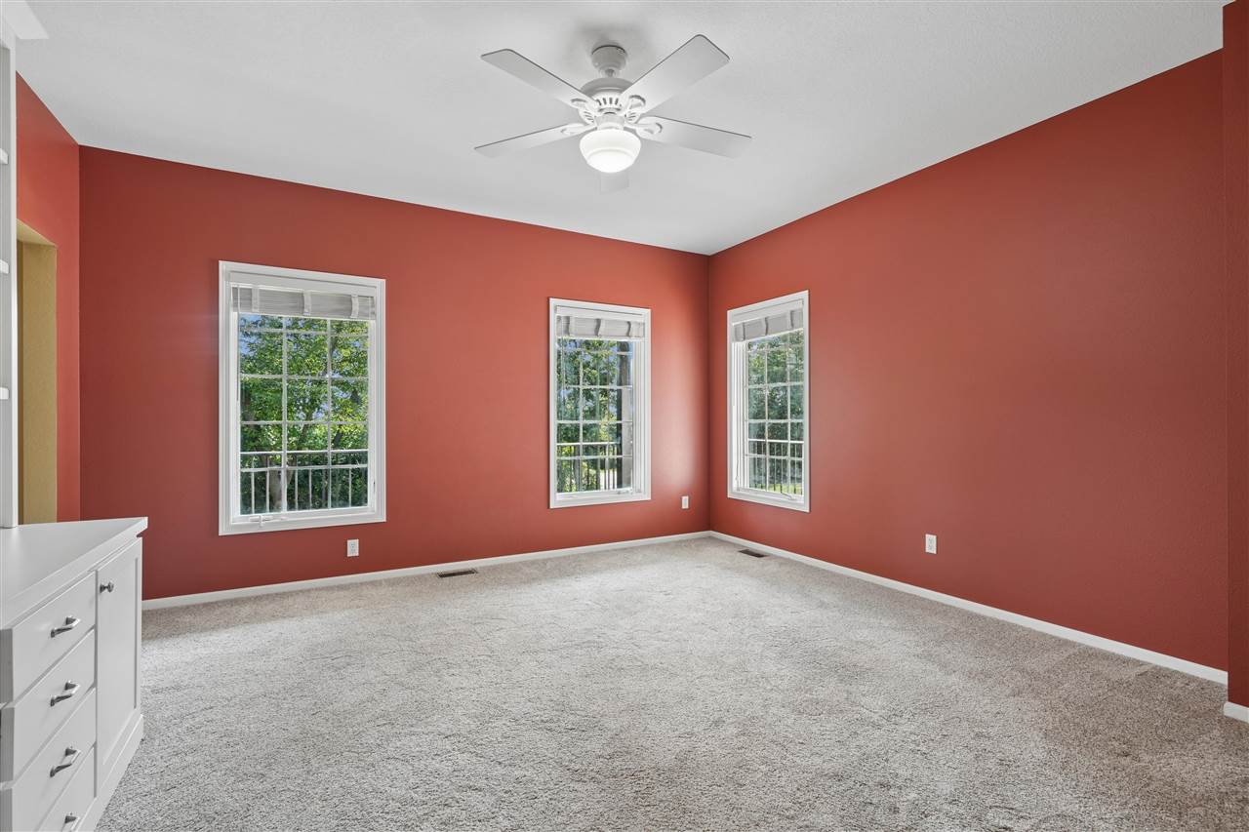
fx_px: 555
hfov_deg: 96.7
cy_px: 416
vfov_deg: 73.7
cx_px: 624
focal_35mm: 16
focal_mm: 16
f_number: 10
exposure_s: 1/13
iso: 400
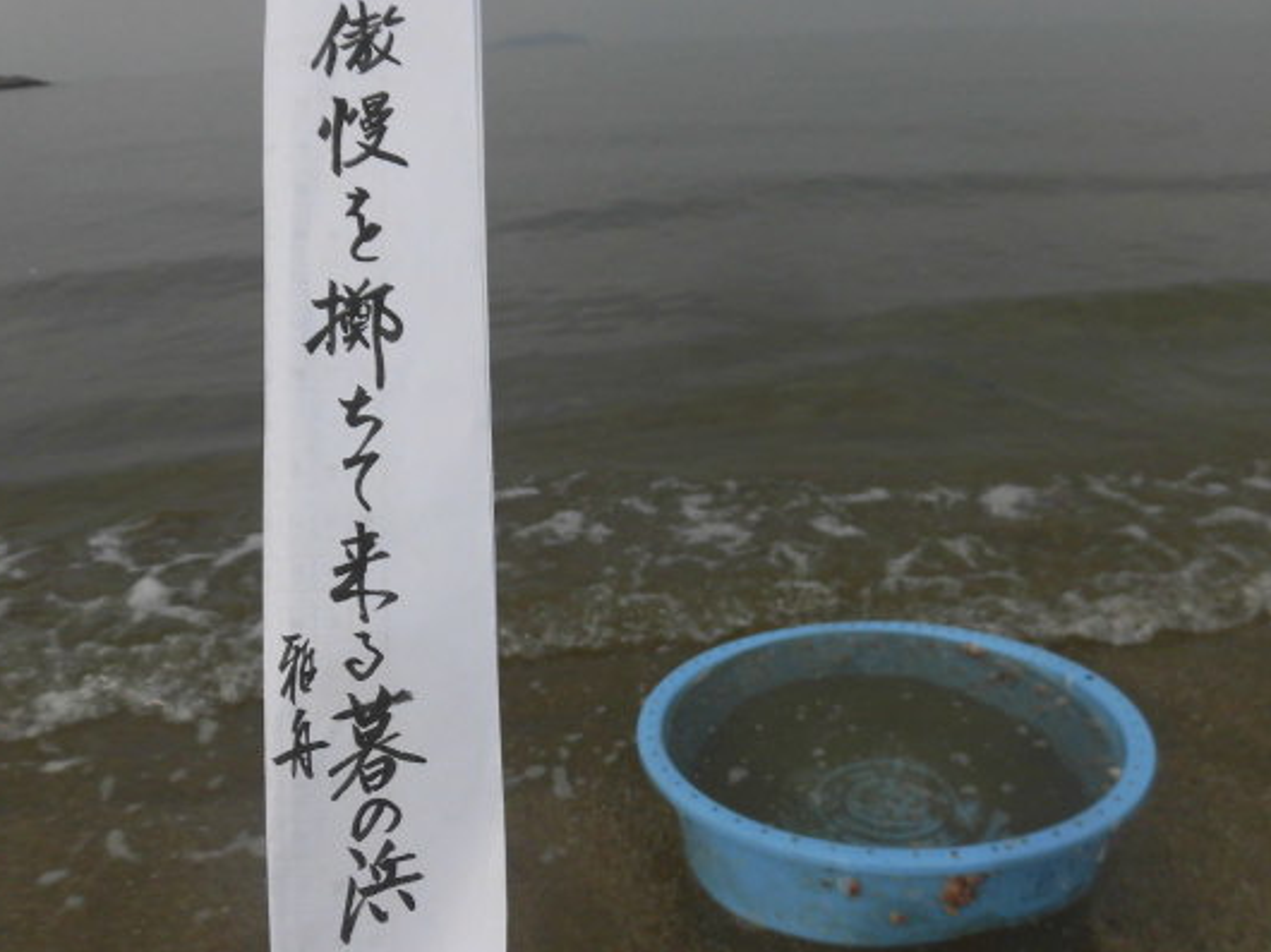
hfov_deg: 61.7
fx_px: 1064
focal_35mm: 29
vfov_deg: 48.1
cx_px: 621
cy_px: 532
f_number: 7.8
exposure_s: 1/320
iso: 100
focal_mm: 4.3
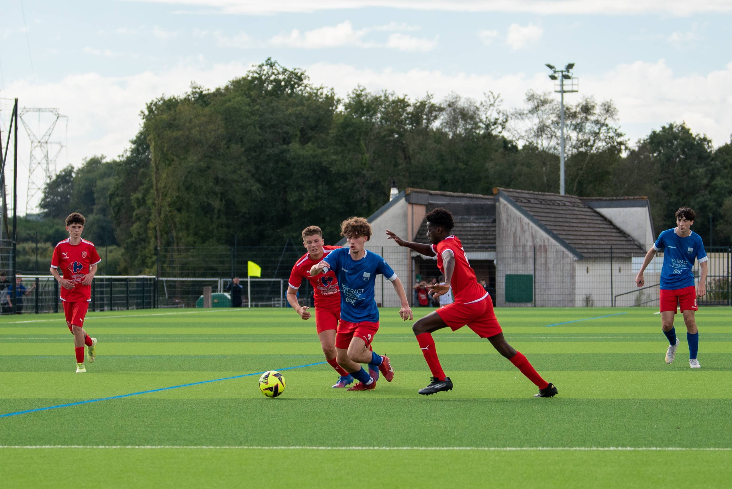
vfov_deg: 8.3
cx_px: 366
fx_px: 3353
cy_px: 203
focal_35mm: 165
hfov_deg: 12.5
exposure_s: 1/4000
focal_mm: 70
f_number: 2.8
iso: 160
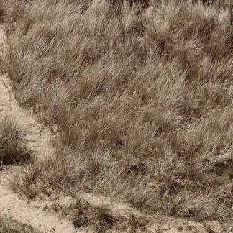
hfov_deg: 4.0
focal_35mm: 436
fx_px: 3320
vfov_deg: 4.0
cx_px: -221
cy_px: 43
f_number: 11
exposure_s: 1/220
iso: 160
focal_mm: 55
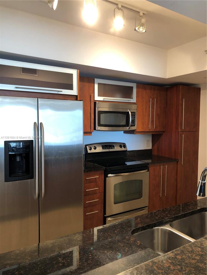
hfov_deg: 49.7
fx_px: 223
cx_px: 104
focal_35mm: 28
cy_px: 138
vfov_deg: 63.4
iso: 40
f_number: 1.8
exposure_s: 1/24
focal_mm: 3.99
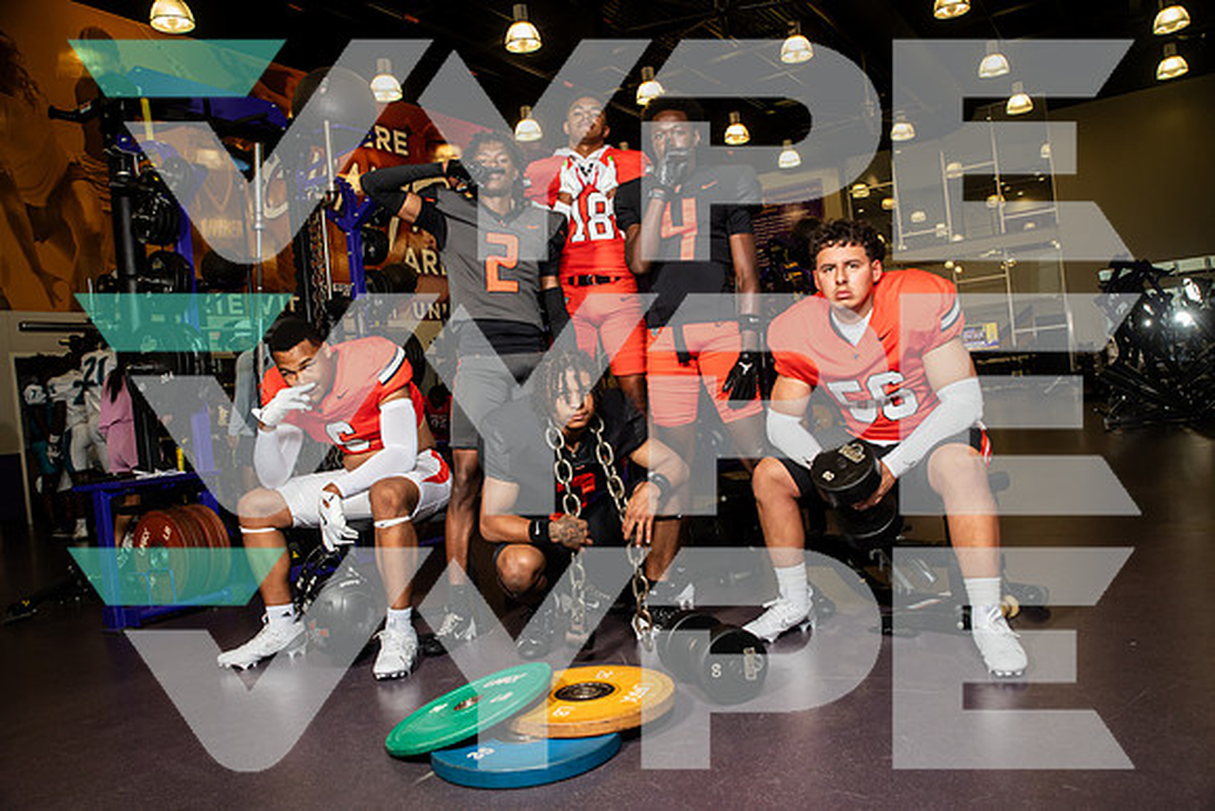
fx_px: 878
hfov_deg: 69.4
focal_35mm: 26
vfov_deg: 49.6
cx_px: 608
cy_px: 406
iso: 500
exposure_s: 1/250
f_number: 5.6
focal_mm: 26
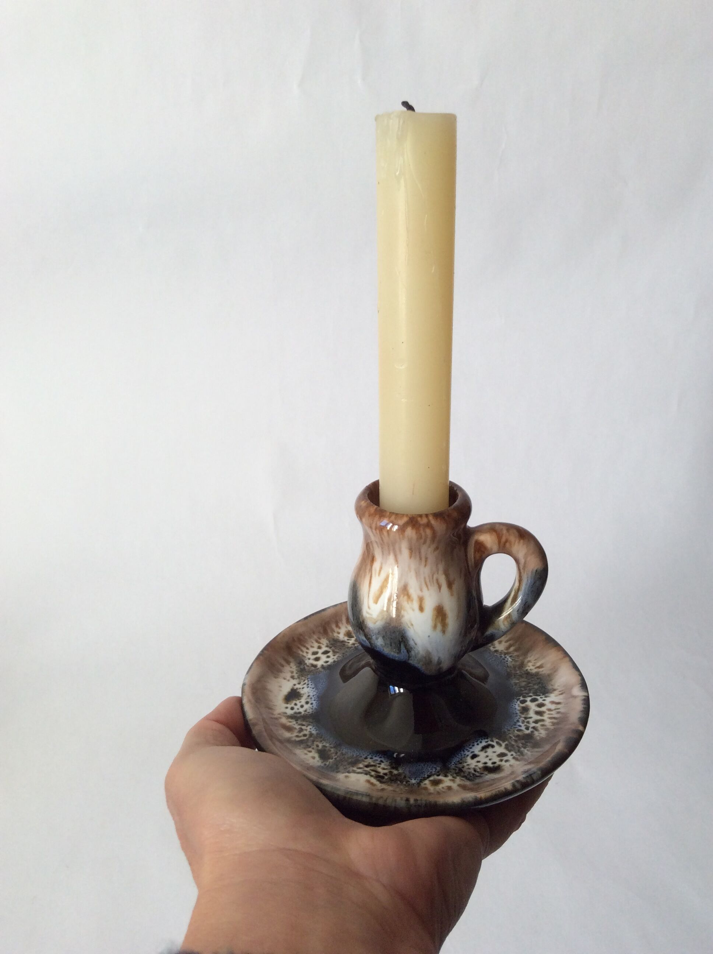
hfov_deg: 44.1
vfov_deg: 56.9
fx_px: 881
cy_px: 477
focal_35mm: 32
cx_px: 356
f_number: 2.4
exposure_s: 1/100
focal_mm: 3.3
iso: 40
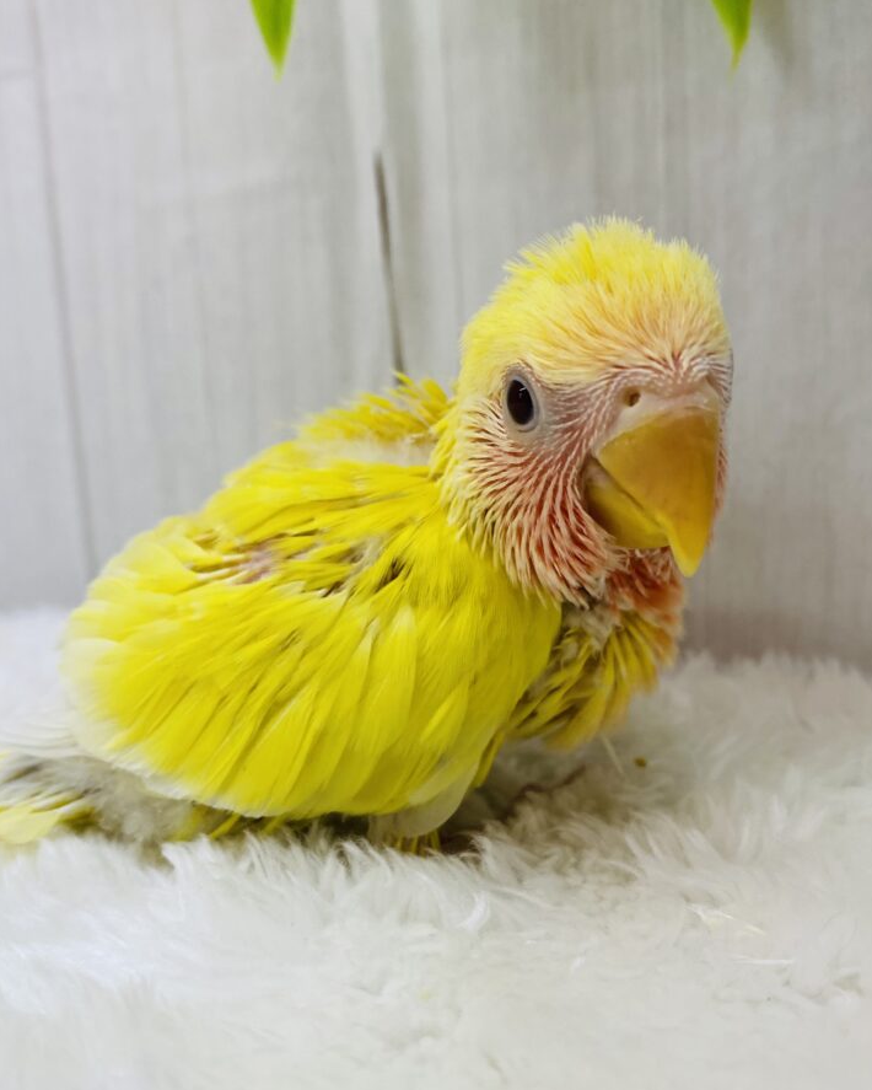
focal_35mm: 33
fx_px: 1064
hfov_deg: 44.5
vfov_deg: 54.2
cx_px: 399
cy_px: 549
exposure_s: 1/100
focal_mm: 4.25
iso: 80
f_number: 1.8
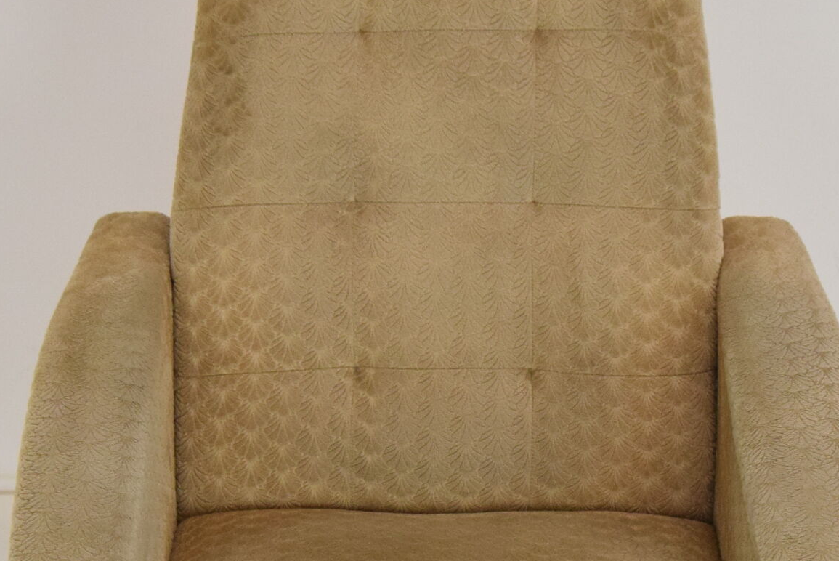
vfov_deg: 13.5
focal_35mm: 101
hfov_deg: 20.2
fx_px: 2356
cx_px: 451
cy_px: 508
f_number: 8
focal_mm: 26
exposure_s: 1/250
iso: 1600
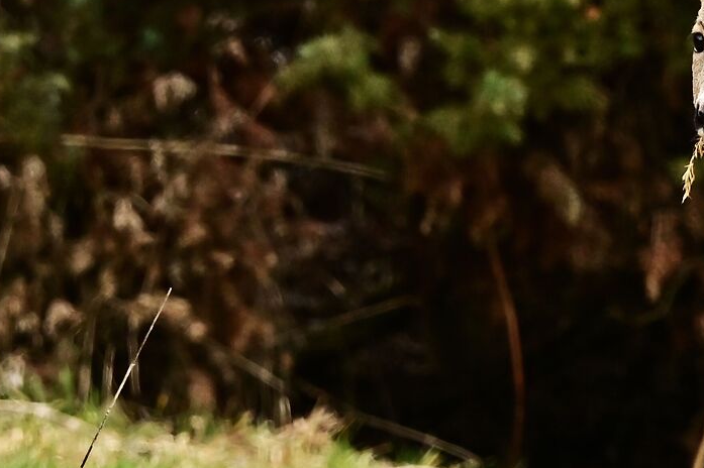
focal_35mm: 1893
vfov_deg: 0.7
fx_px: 36999
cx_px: 634
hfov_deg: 1.1
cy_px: 357
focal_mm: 550
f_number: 8
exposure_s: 1/2000
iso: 2500
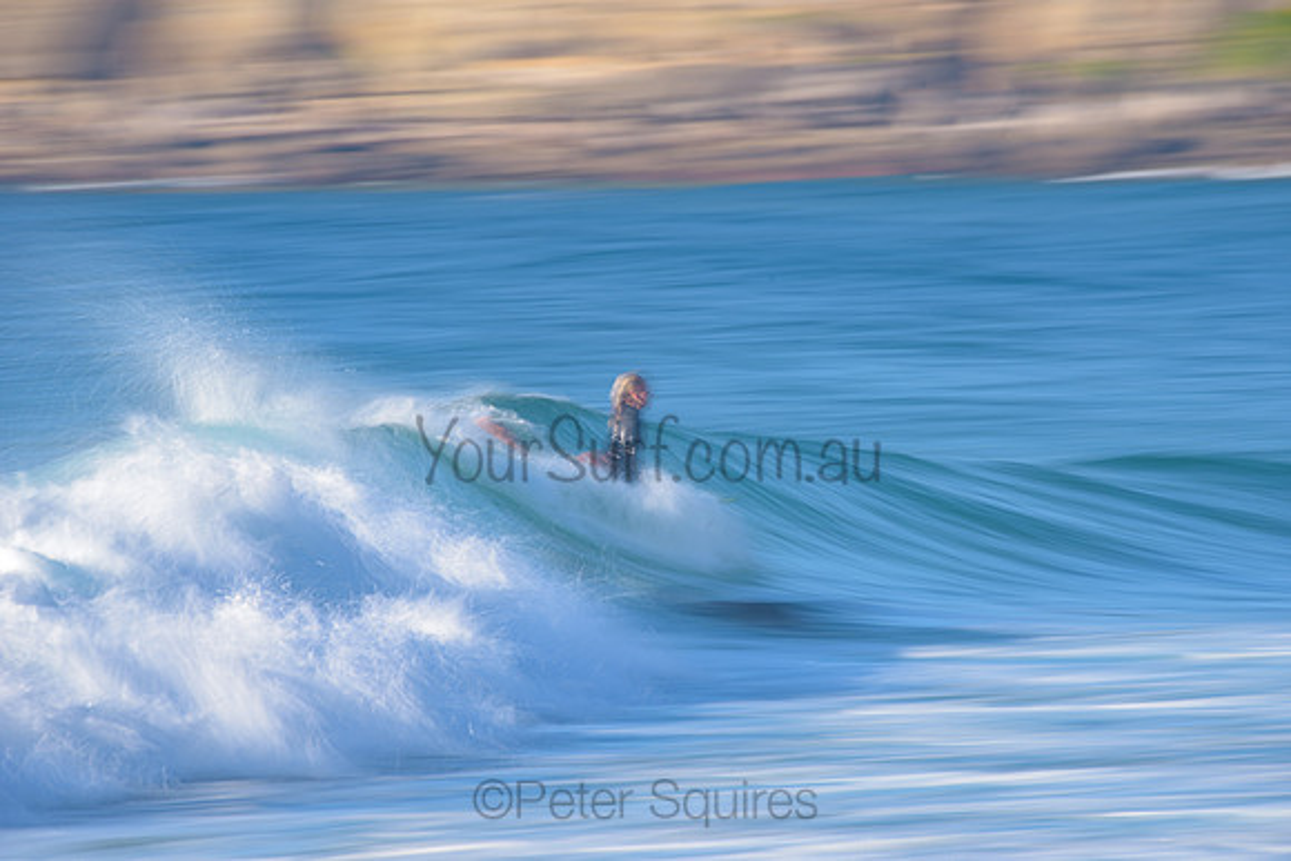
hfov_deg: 4.1
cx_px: 646
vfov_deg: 2.8
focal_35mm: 500
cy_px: 430
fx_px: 17934
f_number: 13
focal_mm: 500
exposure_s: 1/6
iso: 31
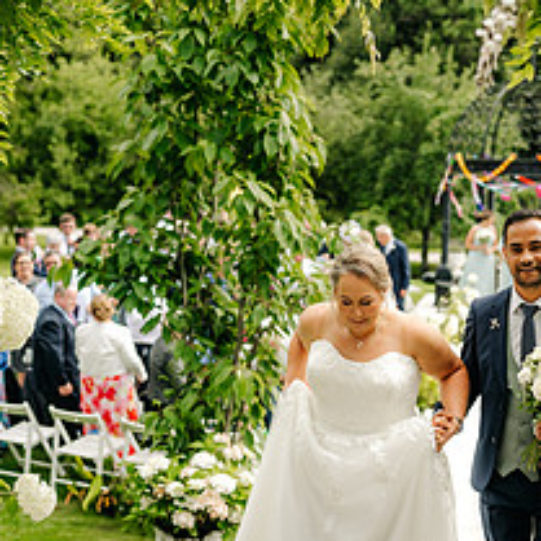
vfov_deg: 26.9
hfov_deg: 26.8
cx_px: 339
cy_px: 313
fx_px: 1132
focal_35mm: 64
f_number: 2
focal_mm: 35
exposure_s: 1/1250
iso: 100
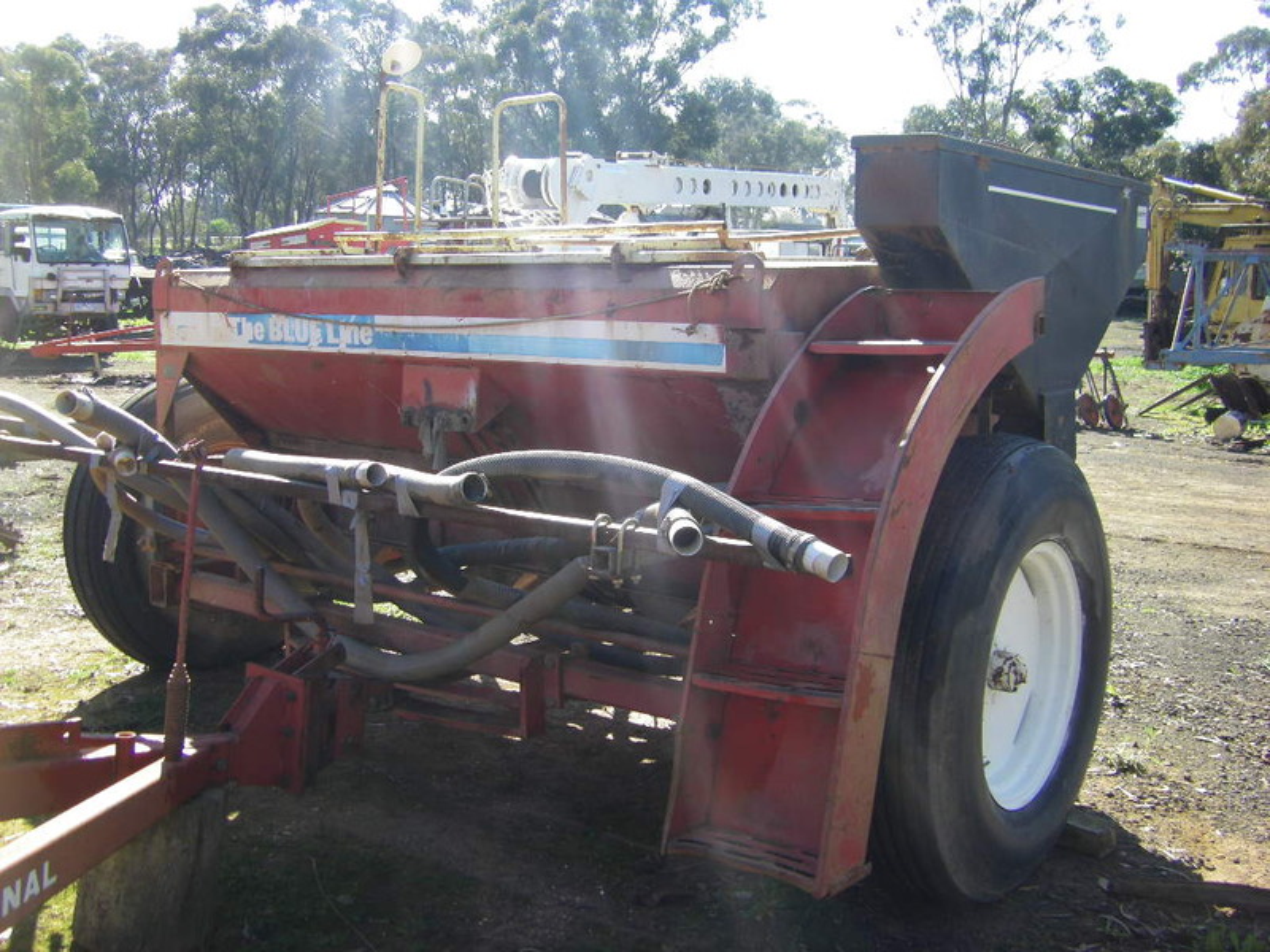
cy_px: 476
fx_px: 1394
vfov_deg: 37.7
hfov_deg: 49.0
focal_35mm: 38
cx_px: 635
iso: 64
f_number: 3.5
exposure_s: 1/160
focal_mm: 6.3
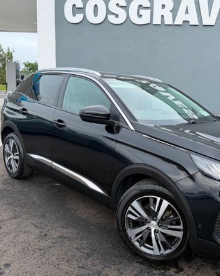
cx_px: 151
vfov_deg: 55.7
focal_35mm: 32
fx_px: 261
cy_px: 136
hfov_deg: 44.9
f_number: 1.78
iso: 80
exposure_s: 1/1812
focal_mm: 6.76
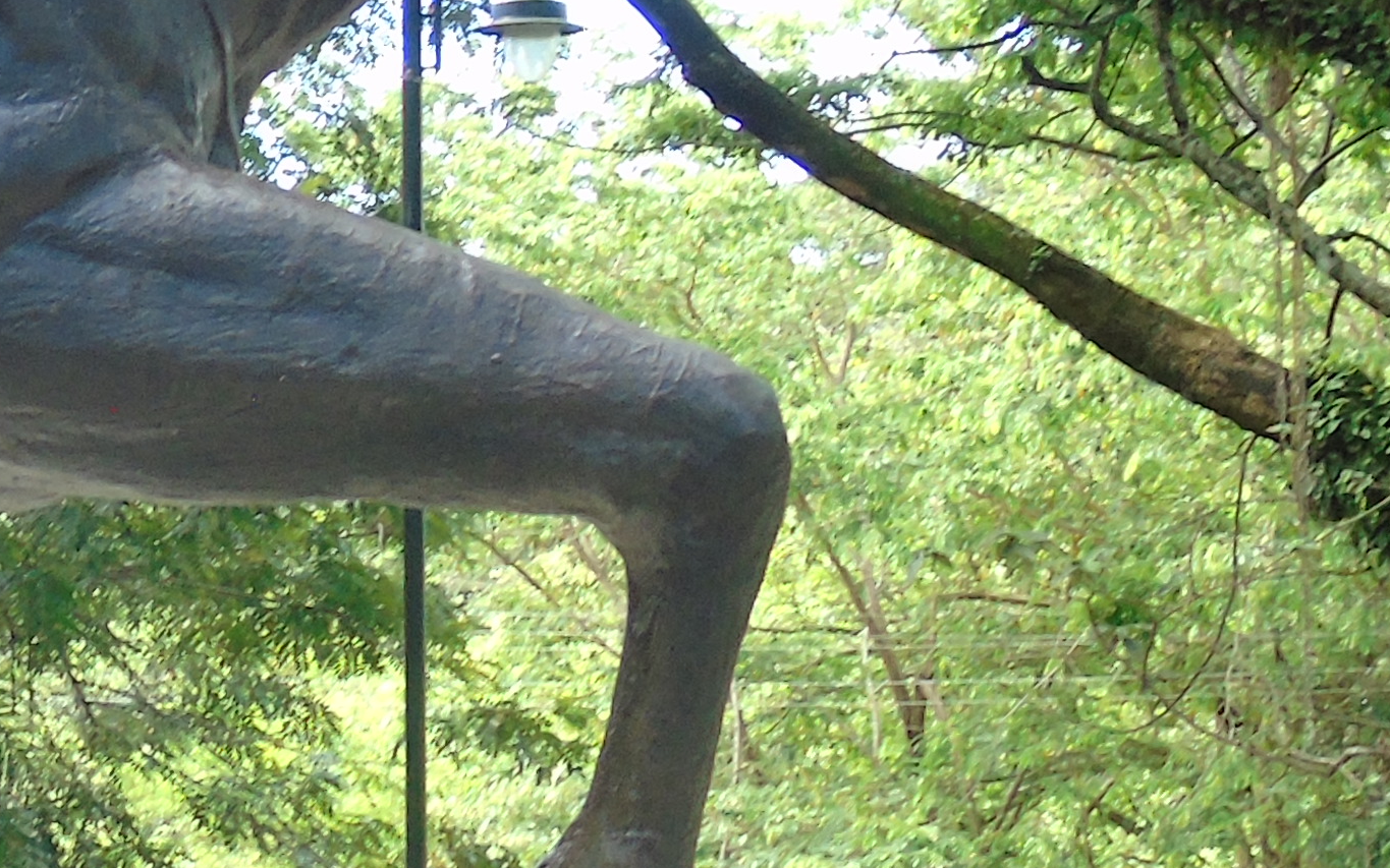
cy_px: 47
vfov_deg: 6.1
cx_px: -553
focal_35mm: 216
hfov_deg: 9.5
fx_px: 8182
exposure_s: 1/60
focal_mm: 9.6
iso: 80
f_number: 4.3
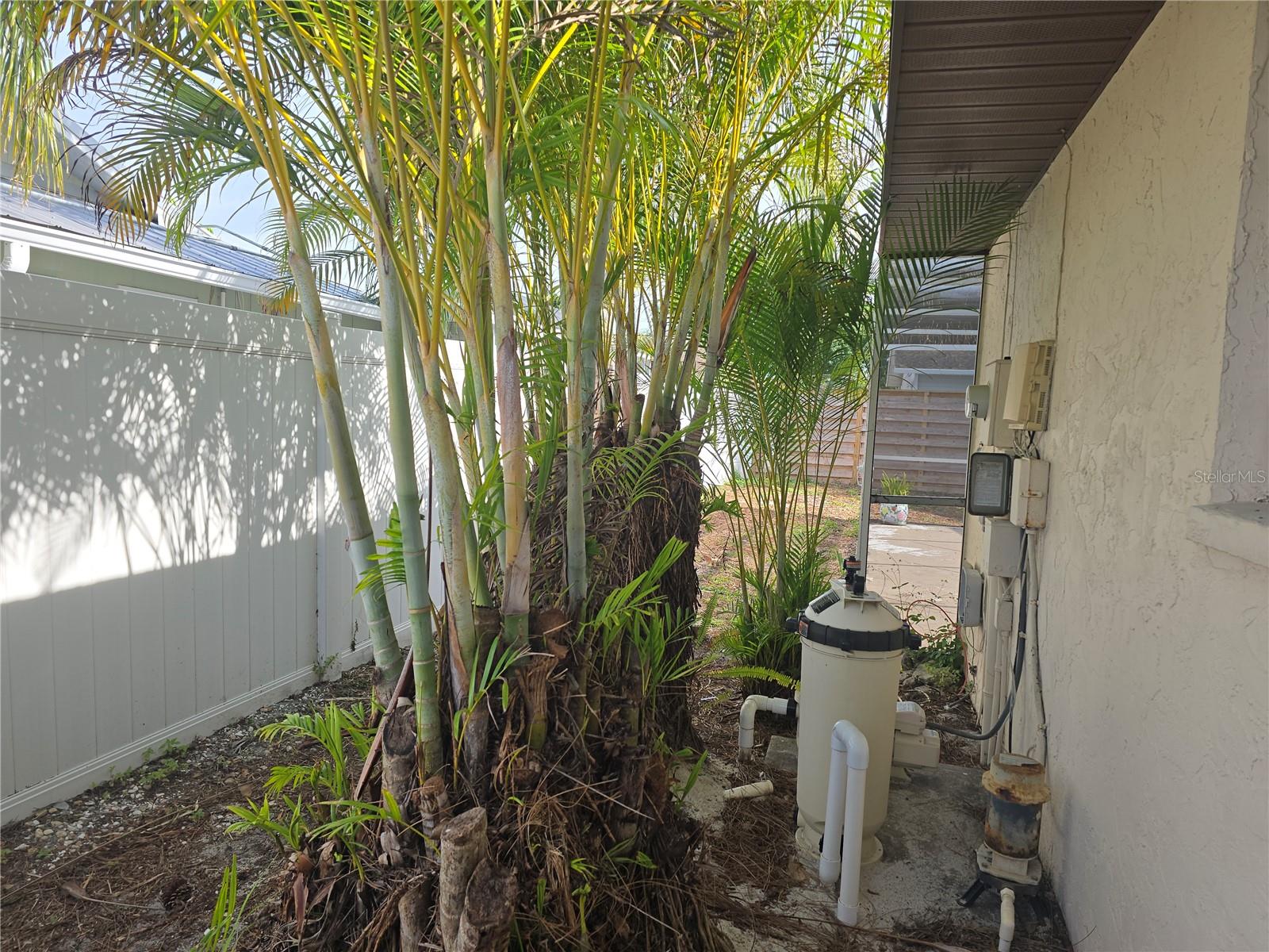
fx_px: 843
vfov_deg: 58.9
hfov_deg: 73.9
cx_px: 634
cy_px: 476
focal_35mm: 23
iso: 12
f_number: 1.7
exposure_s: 1/388
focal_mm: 6.3
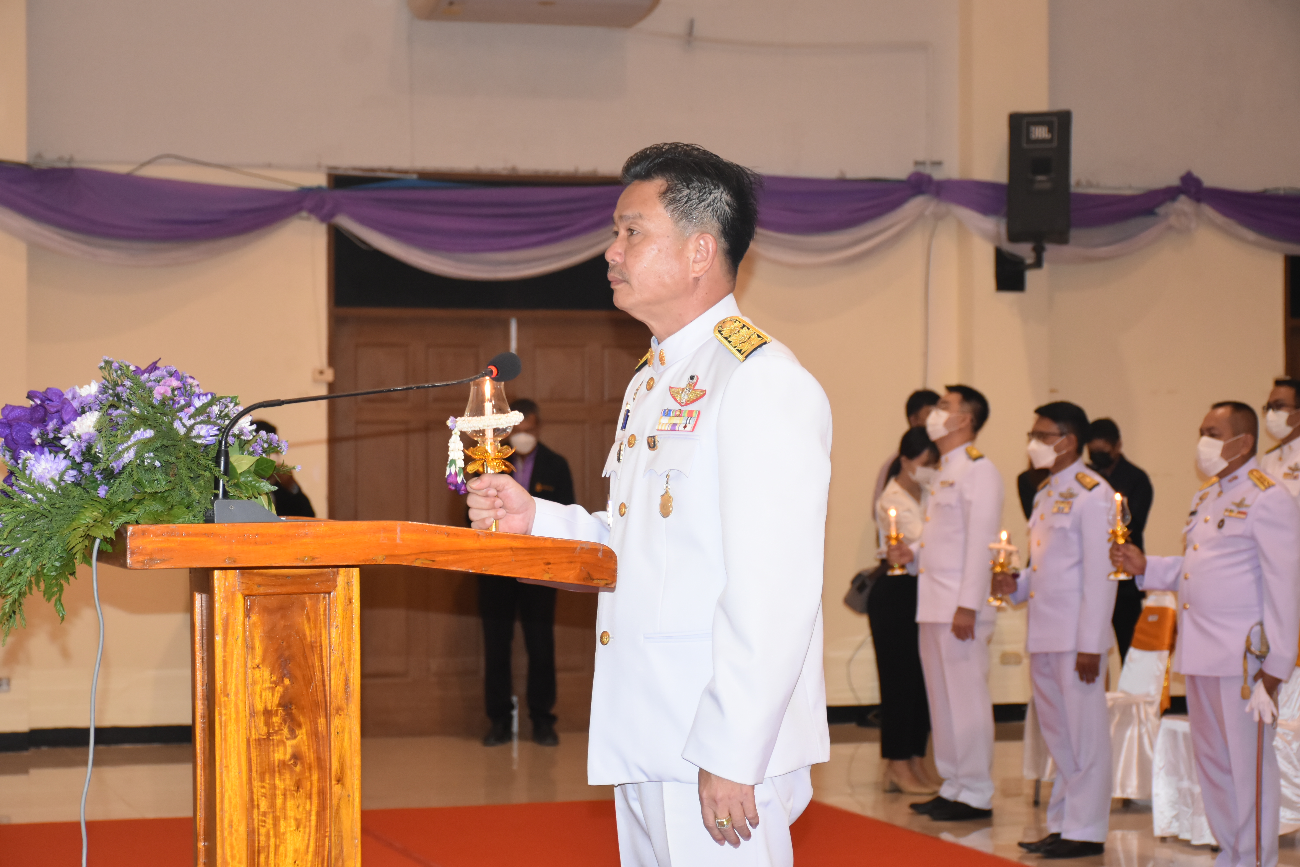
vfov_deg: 17.5
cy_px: 434
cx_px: 650
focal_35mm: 78
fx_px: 2816
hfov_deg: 26.0
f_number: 4.8
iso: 1600
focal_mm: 52
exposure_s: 1/60
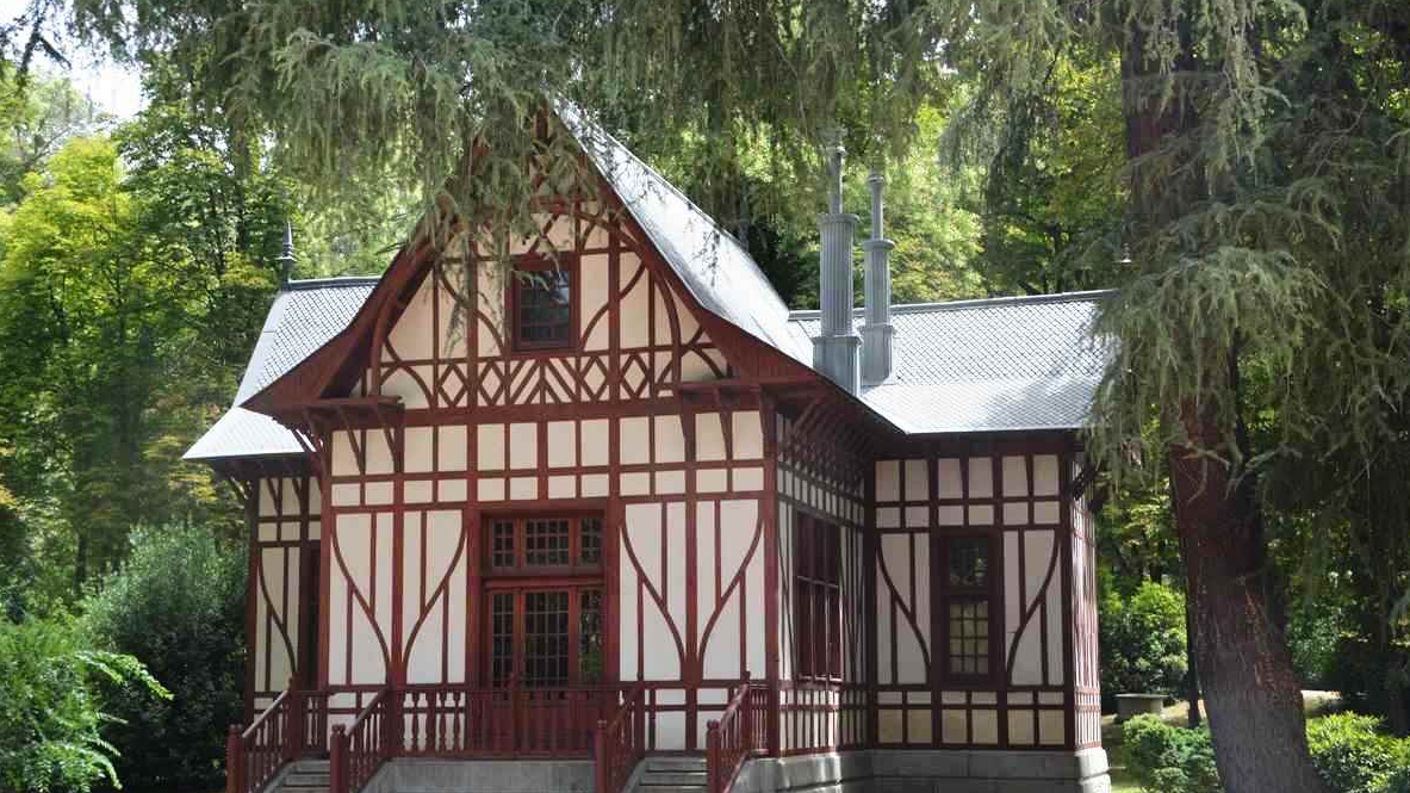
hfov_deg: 40.6
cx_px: 712
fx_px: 1906
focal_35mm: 51
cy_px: 442
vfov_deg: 23.5
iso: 100
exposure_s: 1/125
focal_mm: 32
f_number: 7.1
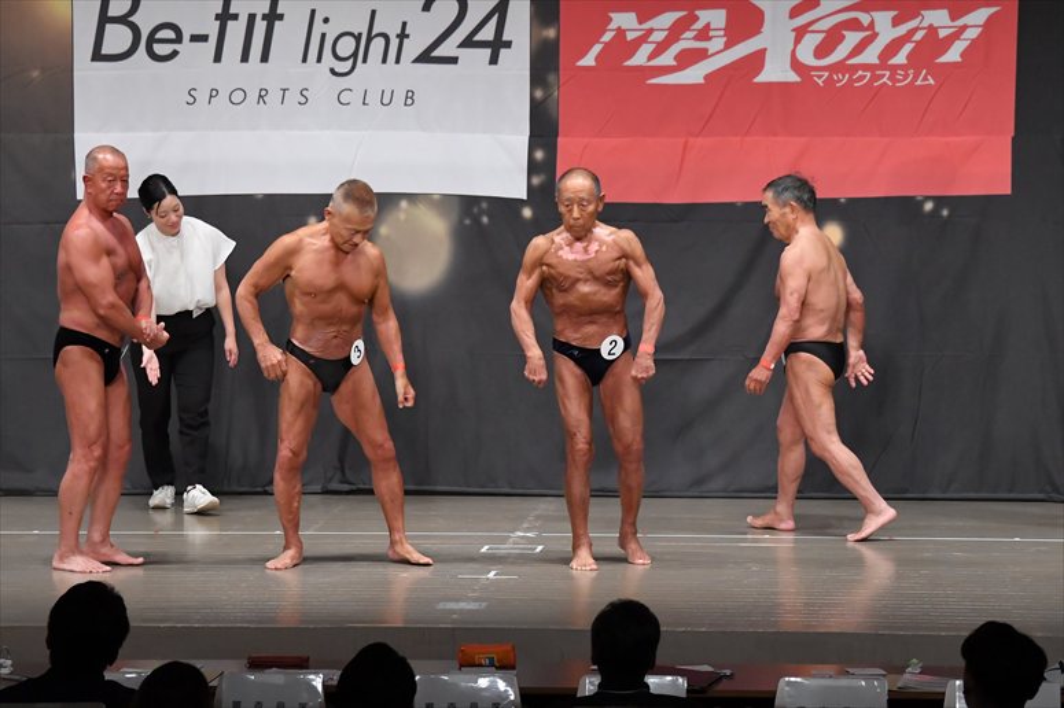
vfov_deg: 9.1
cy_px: 354
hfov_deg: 13.7
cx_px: 532
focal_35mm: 150
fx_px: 4431
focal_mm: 100
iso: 5000
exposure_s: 1/400
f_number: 5.6
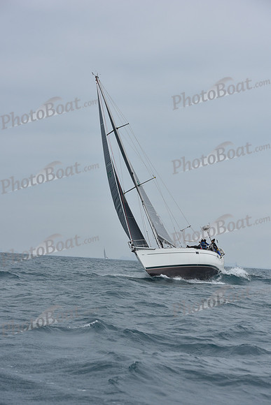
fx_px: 1106
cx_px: 136
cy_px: 202
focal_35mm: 98
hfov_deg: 14.0
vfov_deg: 20.8
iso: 250
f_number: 7.1
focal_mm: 98
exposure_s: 1/800
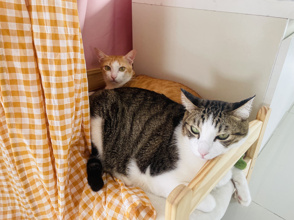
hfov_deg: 67.3
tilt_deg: -30.7
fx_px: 221
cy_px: 110
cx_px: 147
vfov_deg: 53.1
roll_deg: -1.7
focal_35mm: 26
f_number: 1.6
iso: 100
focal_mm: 4.2
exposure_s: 1/121
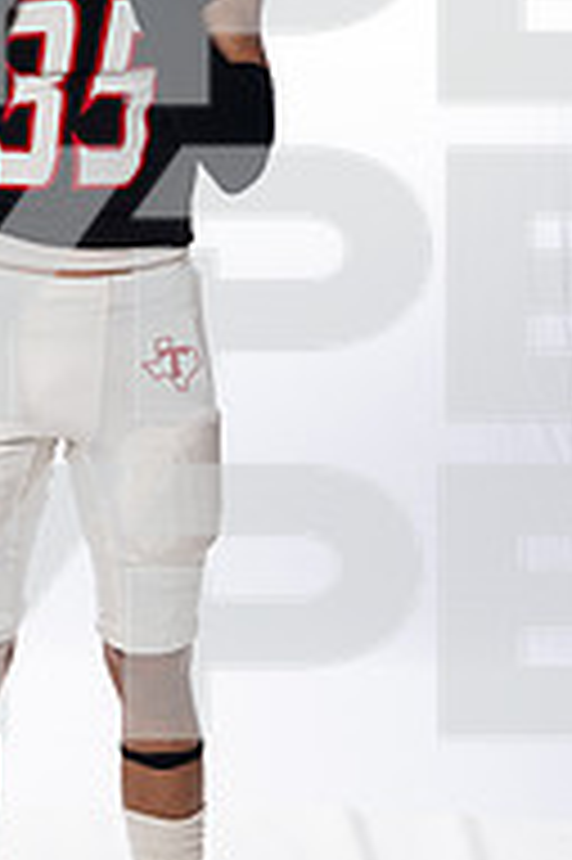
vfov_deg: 20.6
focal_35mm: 99
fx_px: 2364
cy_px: 288
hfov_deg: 13.7
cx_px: 81
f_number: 4
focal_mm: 42
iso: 400
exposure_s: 1/250
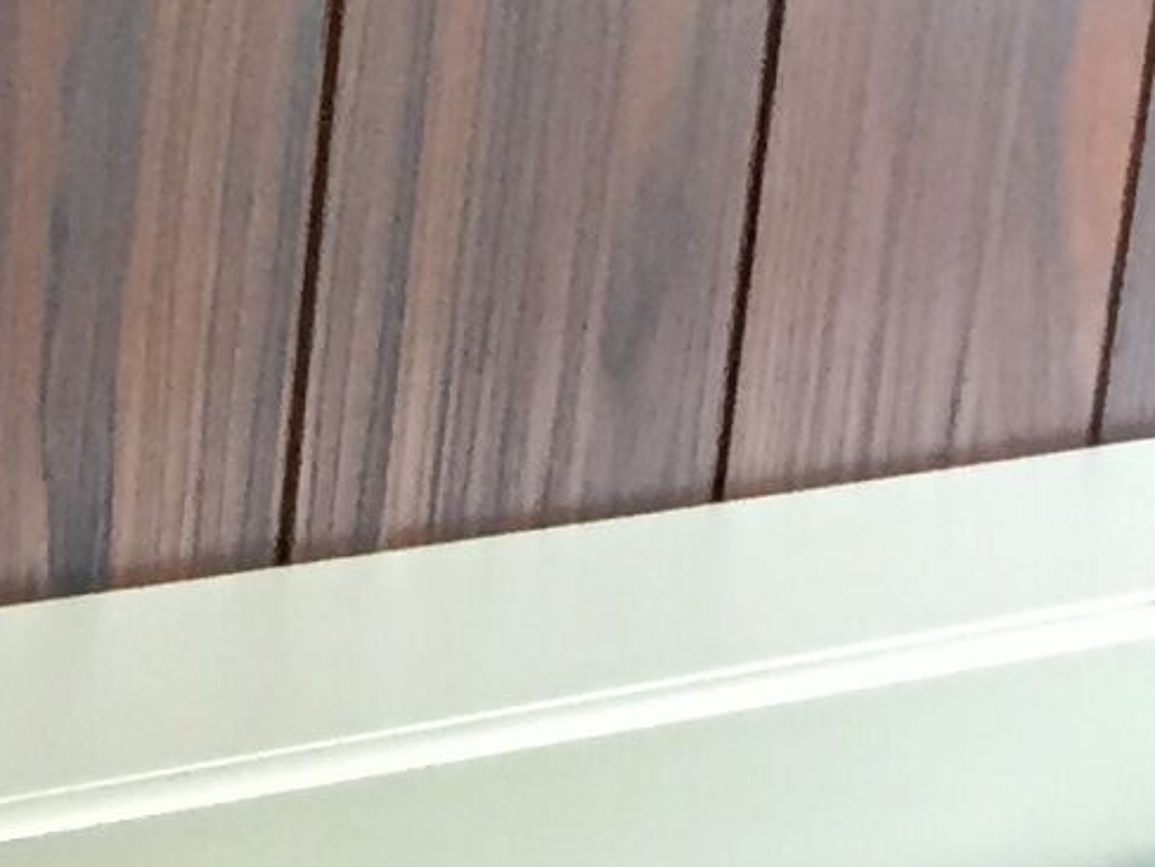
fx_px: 6473
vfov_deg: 7.3
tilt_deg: -23.7
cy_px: 1864
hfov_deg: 10.1
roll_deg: -5.0
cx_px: 47
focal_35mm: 194
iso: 200
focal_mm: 4.15
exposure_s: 1/33
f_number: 2.2
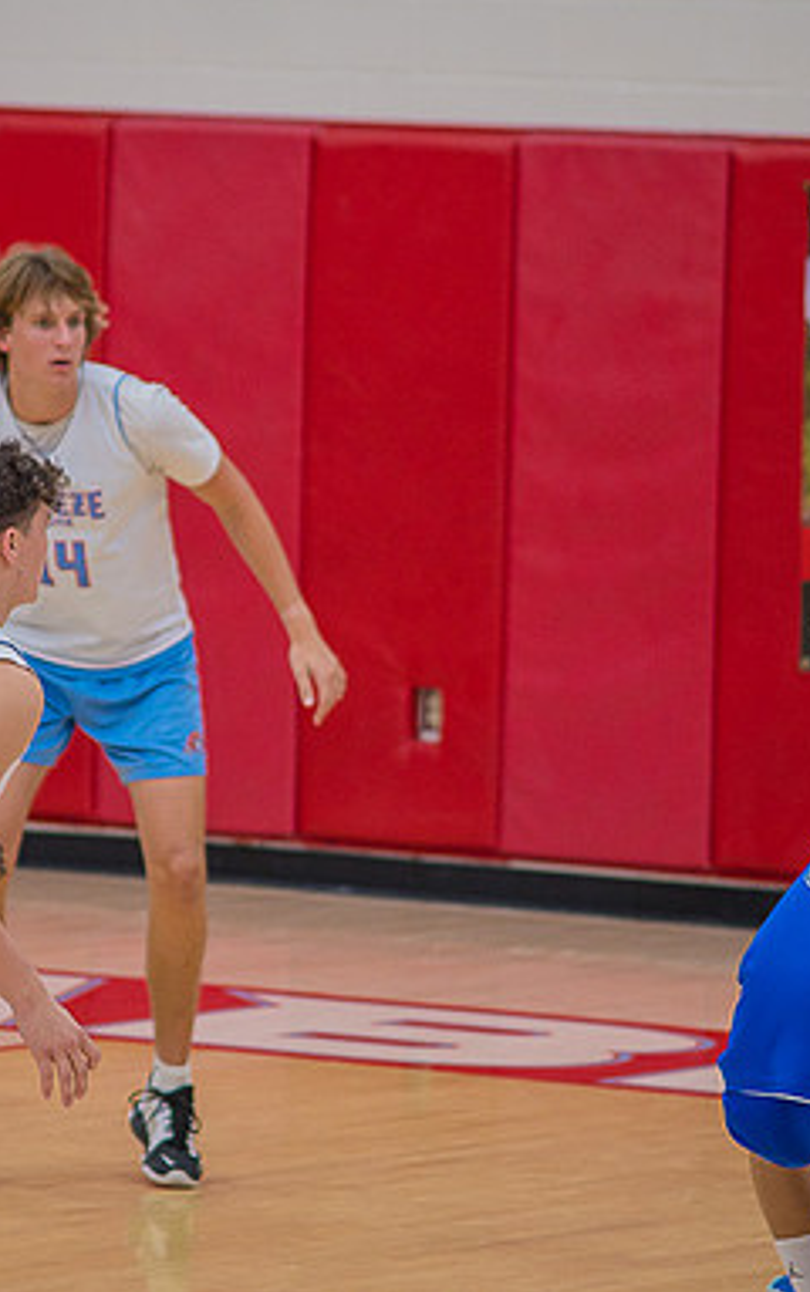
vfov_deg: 6.2
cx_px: 162
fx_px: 11951
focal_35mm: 339
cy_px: 644
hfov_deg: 3.9
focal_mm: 220
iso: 1000
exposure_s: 1/250
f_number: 5.3
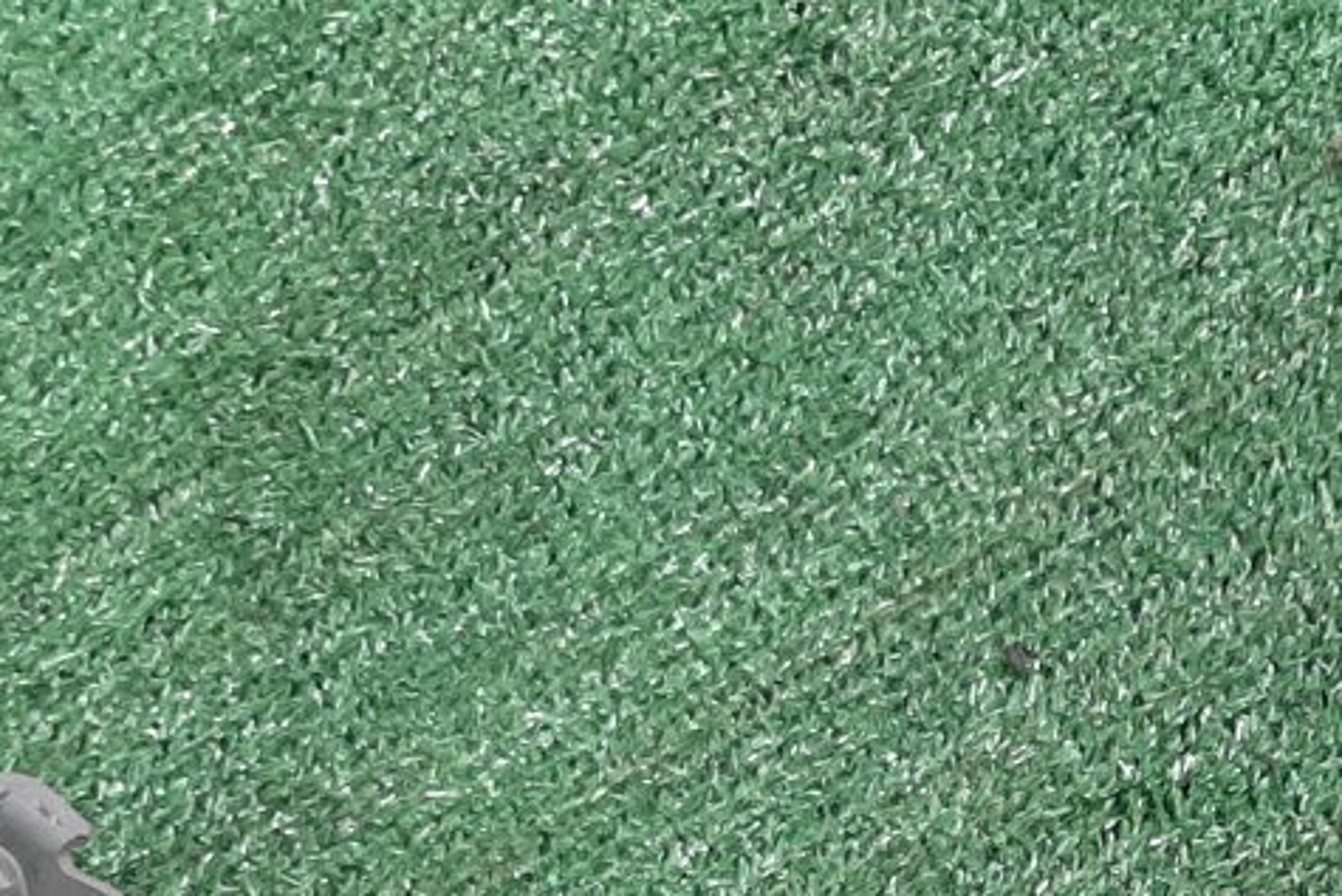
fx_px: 3058
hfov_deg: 23.7
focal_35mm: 82
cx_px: 1325
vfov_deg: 15.2
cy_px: 1413
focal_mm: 3.93
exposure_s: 1/50
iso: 114
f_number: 1.7
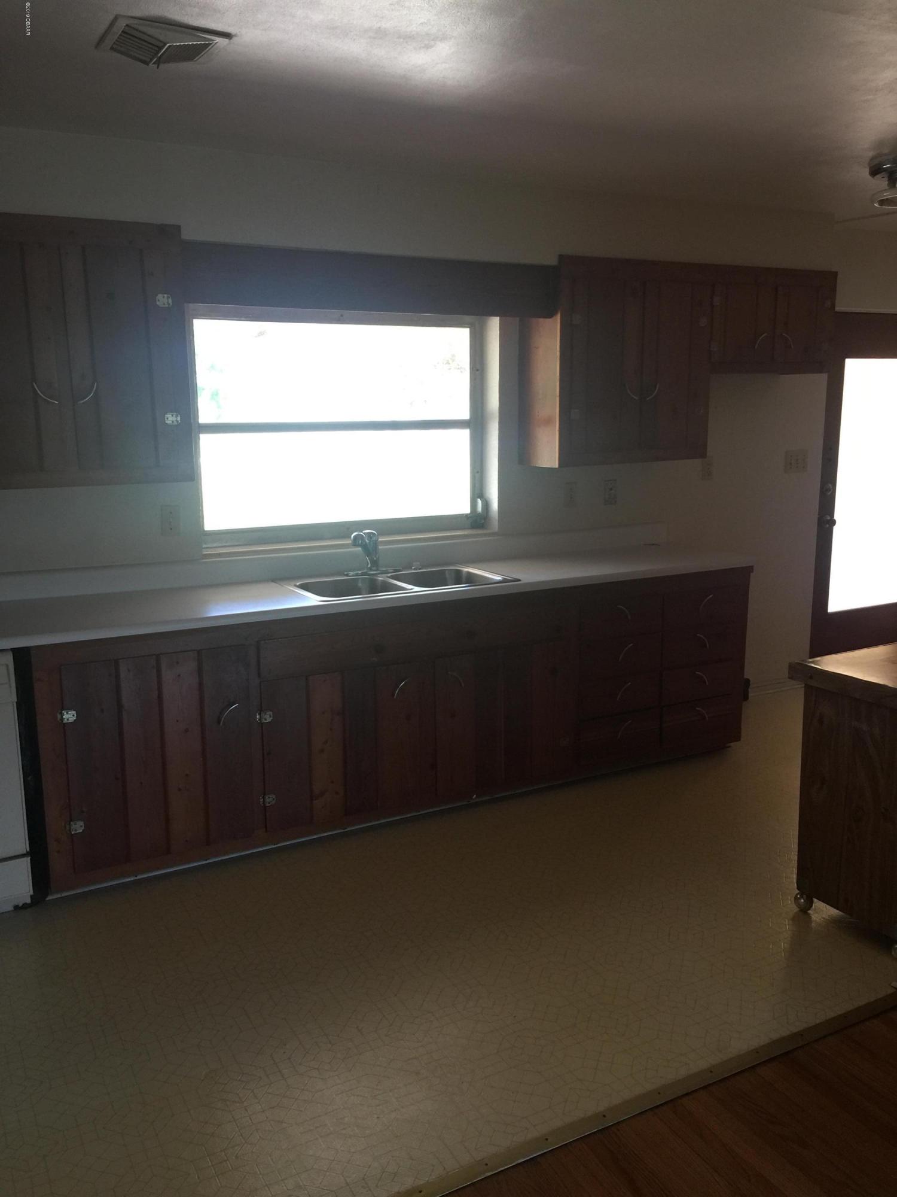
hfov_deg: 48.2
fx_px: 1002
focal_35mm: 29
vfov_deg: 61.7
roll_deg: +0.8
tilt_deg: -9.7
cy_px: 598
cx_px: 448
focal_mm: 4.15
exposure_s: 1/33
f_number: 2.2
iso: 50
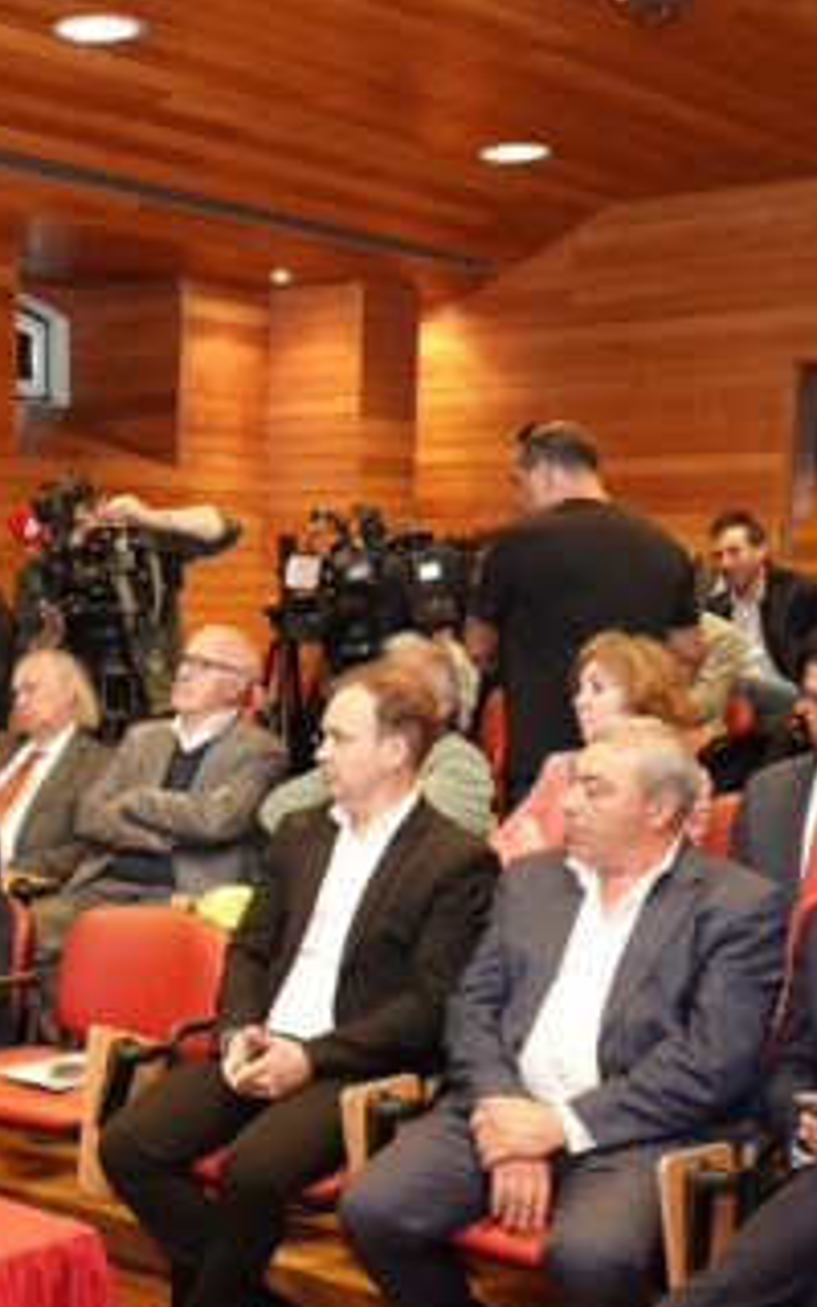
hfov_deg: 22.4
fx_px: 1959
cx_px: -57
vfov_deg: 36.6
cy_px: 845
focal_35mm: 55
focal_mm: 8.8
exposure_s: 1/40
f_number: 2.4
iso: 640
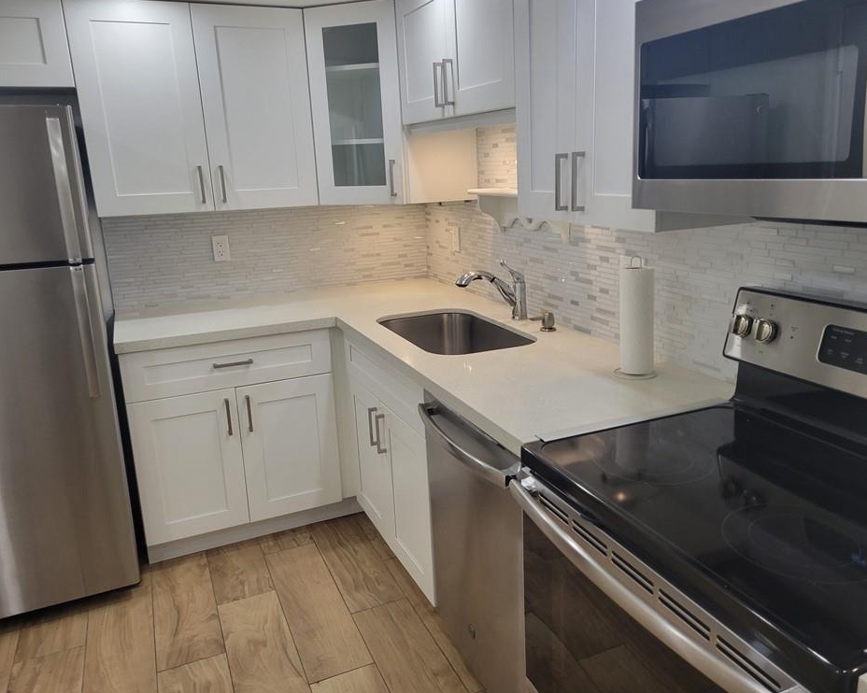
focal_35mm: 28
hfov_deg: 62.2
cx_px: 462
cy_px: 339
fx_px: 718
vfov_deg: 51.5
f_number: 1.8
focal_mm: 5.4
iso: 160
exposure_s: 1/120
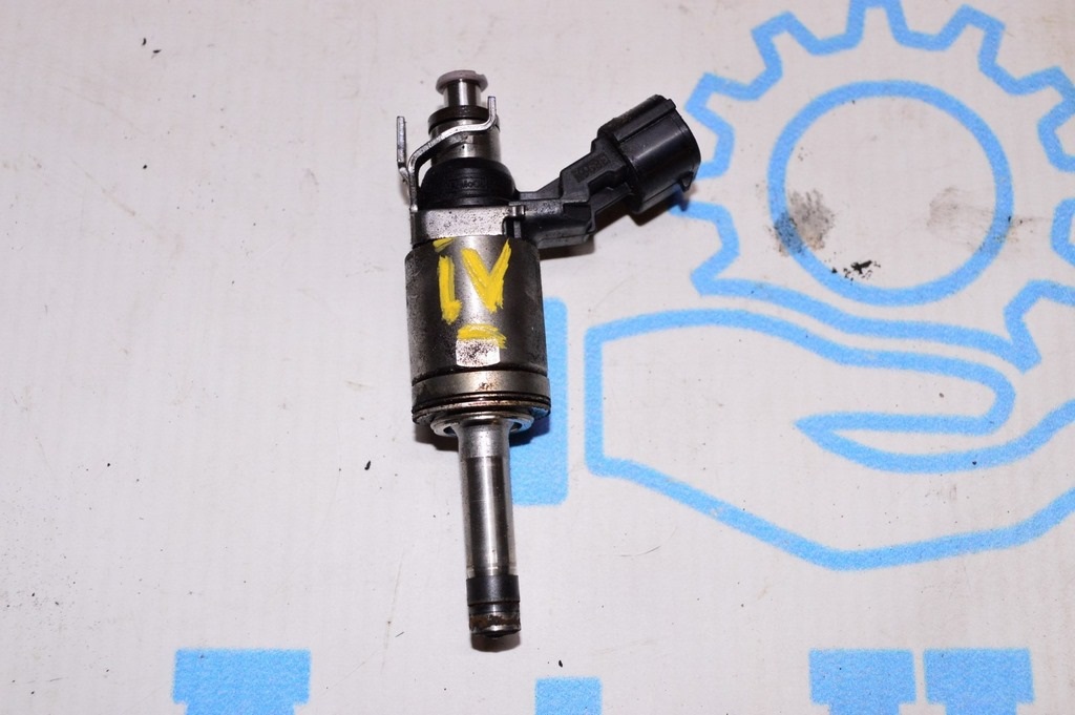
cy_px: 358
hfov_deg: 43.6
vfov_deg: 29.8
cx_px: 538
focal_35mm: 45
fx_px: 1343
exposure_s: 1/200
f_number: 8
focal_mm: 30
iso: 1600
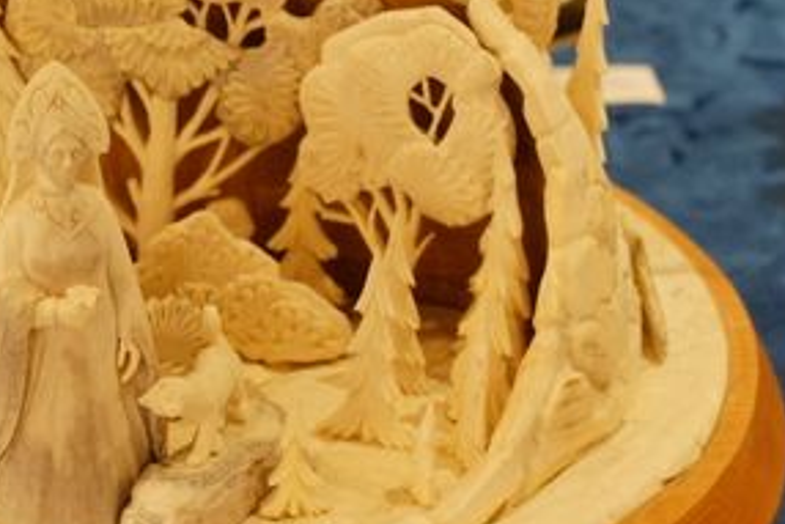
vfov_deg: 12.5
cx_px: 221
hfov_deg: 18.5
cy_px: 313
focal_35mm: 110
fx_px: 2400
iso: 1600
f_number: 6.3
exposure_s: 1/20
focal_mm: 45
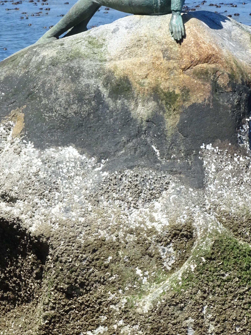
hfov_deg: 2.2
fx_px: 6497
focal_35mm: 672
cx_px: 151
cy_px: 170
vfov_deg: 3.0
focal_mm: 47.87
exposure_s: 1/250
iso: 80
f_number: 6.3
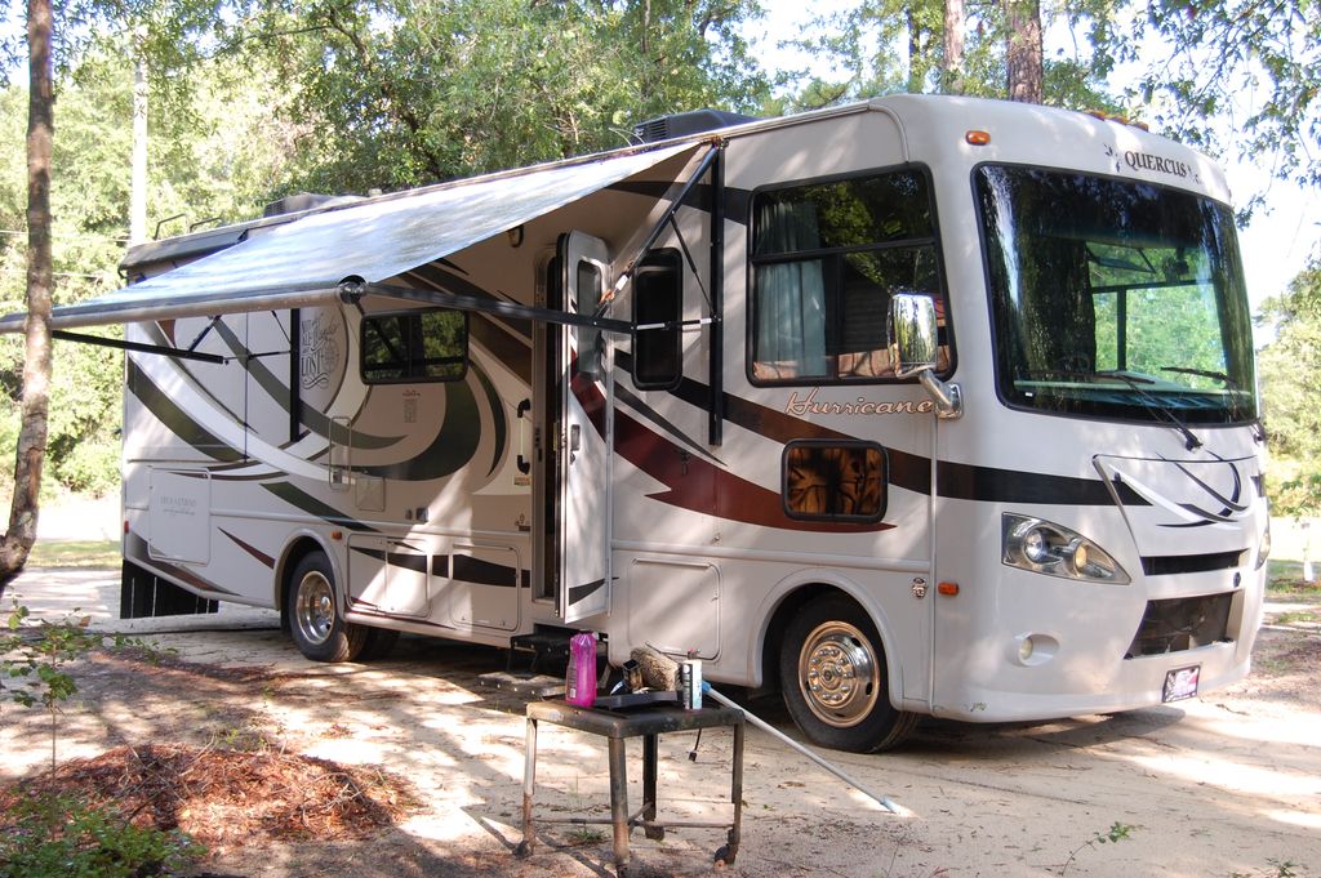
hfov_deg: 43.6
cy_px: 439
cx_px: 660
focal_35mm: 45
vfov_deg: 29.8
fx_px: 1650
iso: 400
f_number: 4.5
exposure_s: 1/80
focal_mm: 30
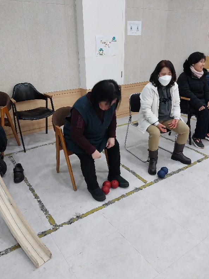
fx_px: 217
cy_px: 141
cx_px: 108
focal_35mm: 27
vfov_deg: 65.3
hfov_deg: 51.3
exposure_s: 1/60.2
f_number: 1.8
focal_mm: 4
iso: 200
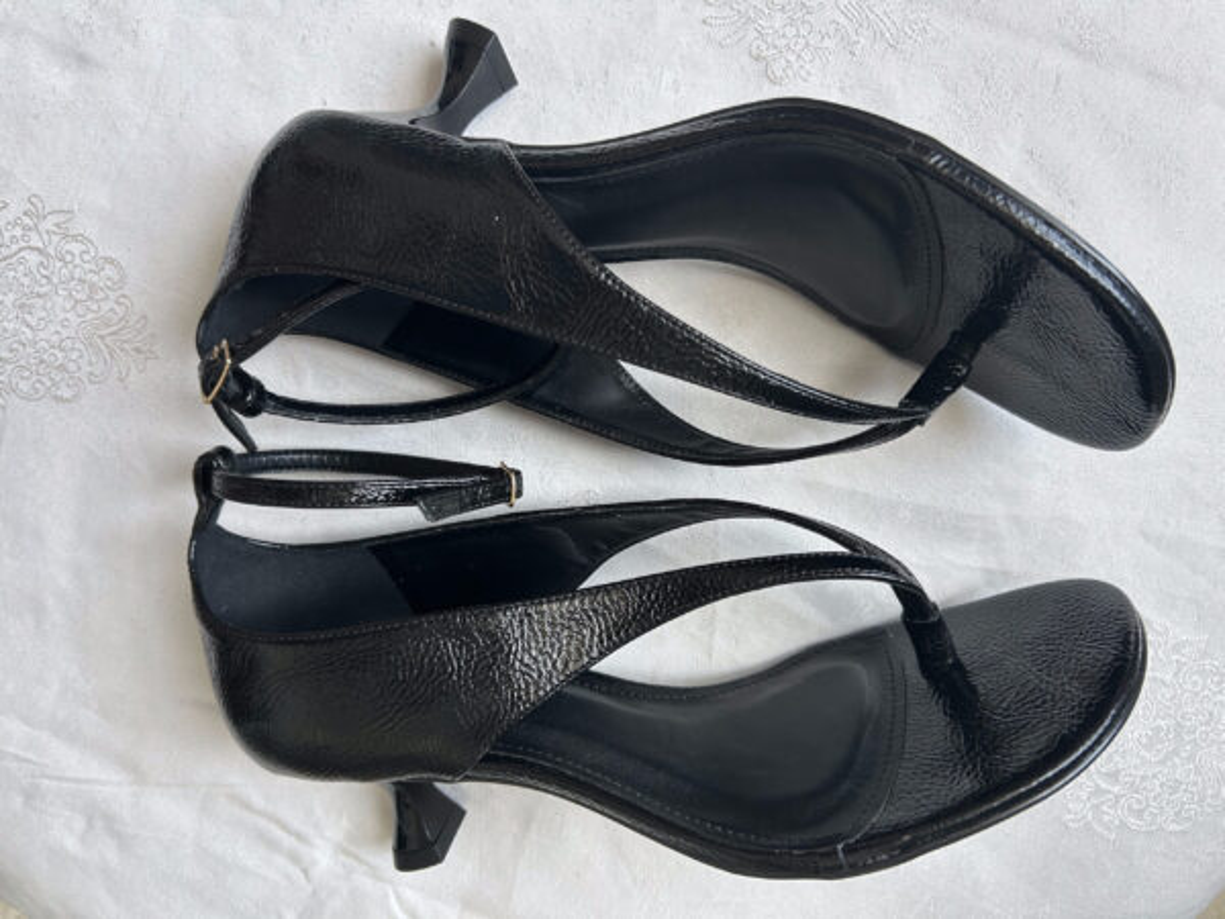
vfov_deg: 53.1
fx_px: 920
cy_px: 460
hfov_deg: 67.3
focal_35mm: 26
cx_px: 612
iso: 100
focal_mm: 5.7
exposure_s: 1/121
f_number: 1.5
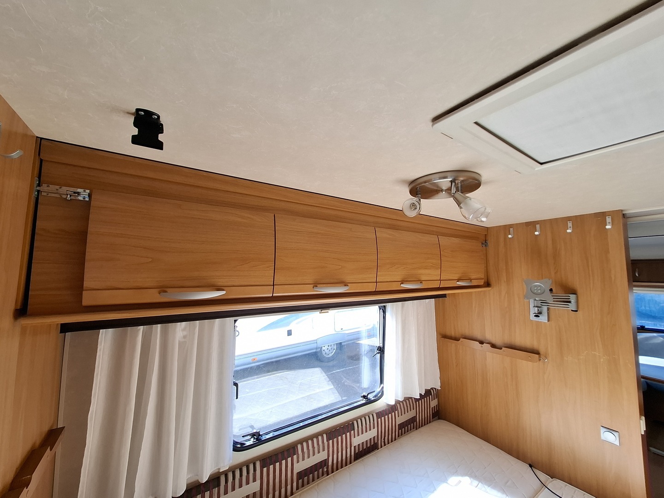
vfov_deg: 89.9
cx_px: 332
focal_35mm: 13
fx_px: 249
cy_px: 249
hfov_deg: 106.2
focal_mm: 1.74
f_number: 2.2
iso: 40
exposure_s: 1/123
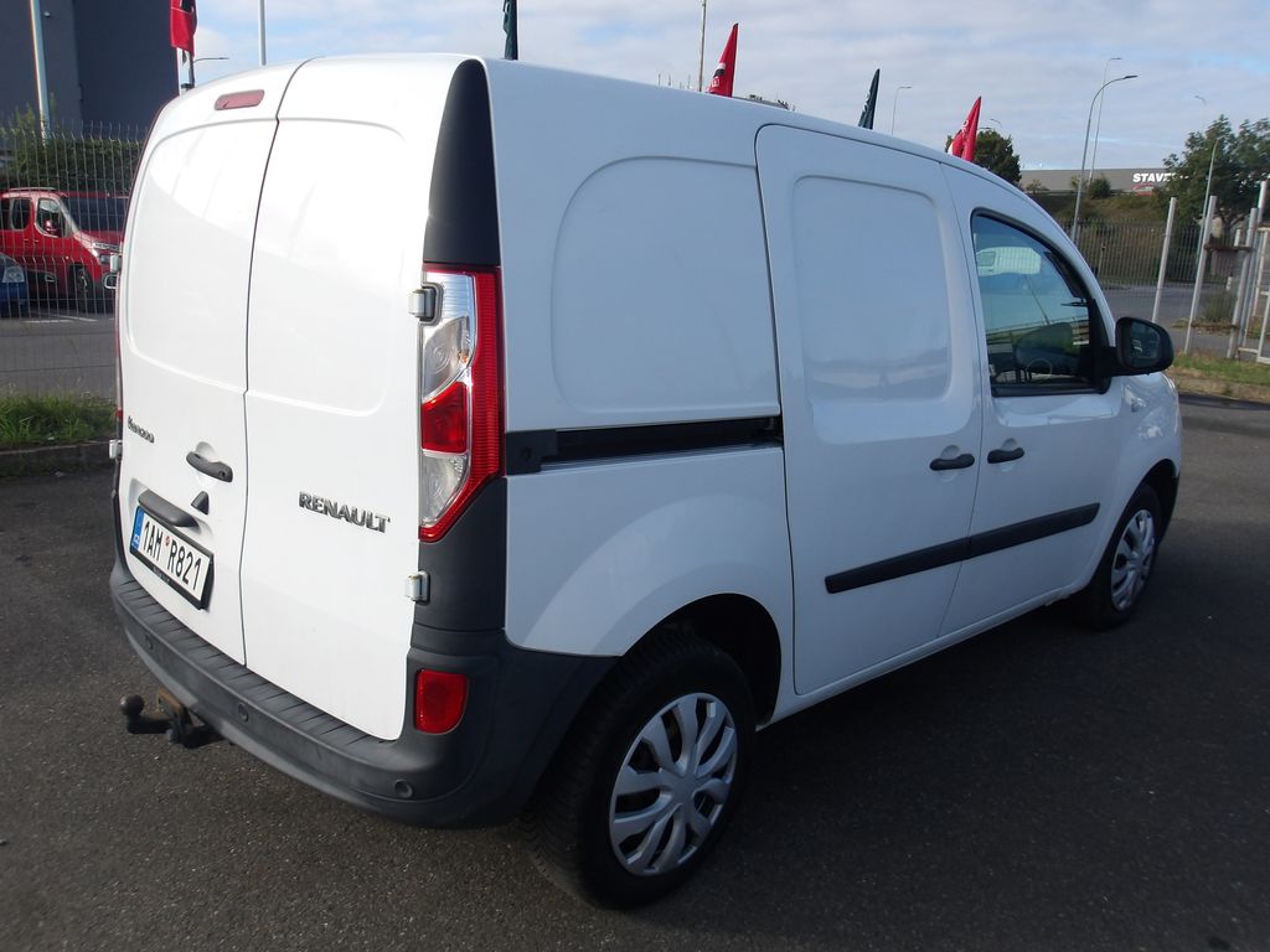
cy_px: 476
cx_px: 635
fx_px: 991
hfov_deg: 65.3
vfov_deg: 51.4
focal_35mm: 27
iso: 100
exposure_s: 1/978
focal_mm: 4.9
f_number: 3
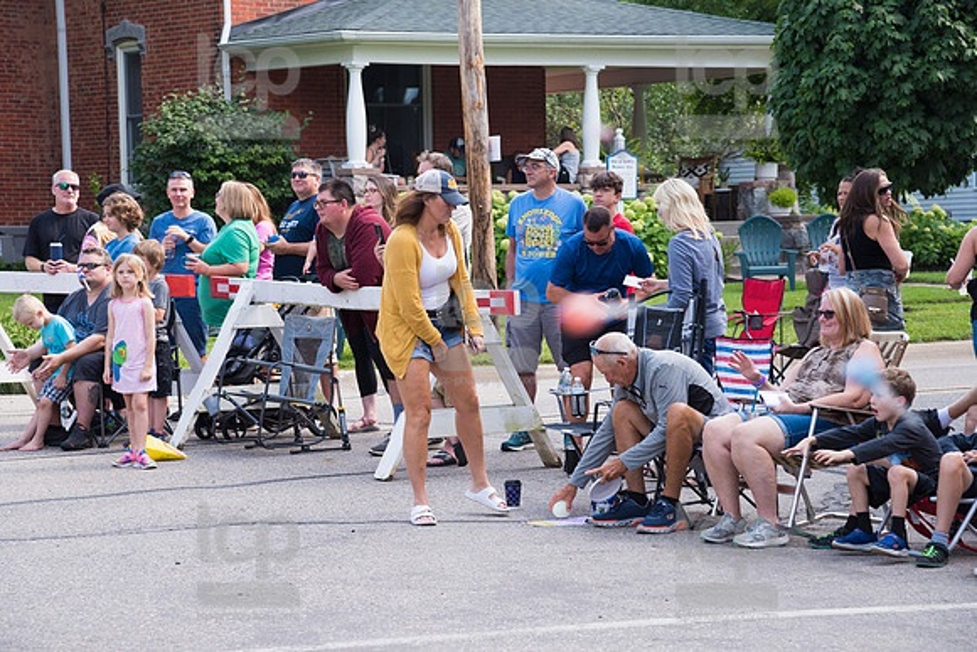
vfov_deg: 11.4
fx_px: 3257
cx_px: 488
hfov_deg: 17.1
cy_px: 326
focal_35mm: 120
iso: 720
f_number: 6.3
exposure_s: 1/500
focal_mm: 120
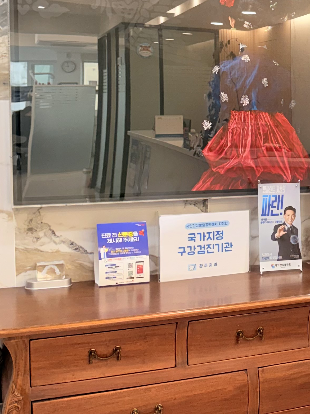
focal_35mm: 62
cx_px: 361
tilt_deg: -3.1
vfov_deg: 31.1
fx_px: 740
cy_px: 160
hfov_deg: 22.1
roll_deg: -1.3
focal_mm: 6.76
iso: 160
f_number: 1.78
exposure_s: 1/120
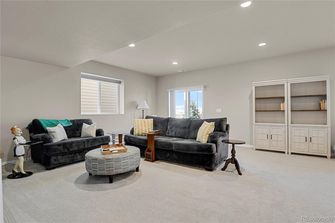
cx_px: 168
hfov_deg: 93.3
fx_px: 158
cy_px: 112
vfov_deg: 70.4
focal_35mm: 17
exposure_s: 2.5
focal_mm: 17
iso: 250
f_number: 8
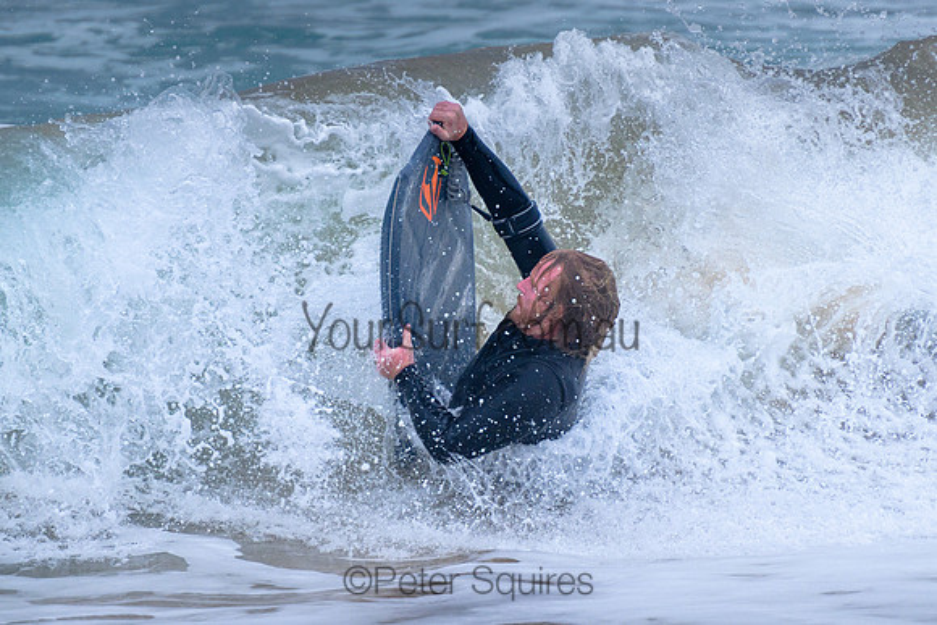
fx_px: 14322
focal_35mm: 550
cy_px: 358
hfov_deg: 3.7
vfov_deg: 2.5
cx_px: 526
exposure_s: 1/2000
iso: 720
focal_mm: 400
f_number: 5.6
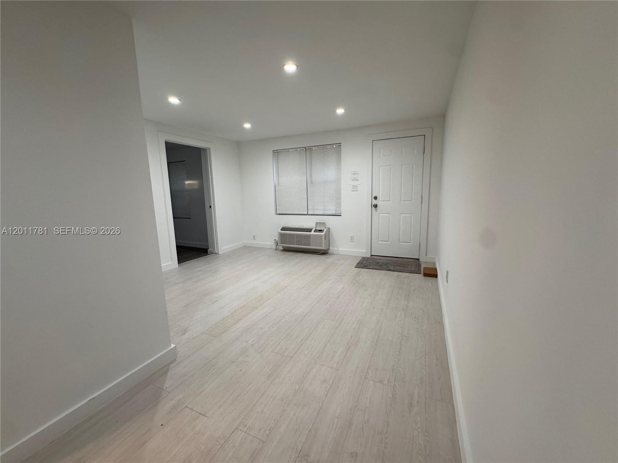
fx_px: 250
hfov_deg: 102.1
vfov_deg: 85.7
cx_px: 309
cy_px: 232
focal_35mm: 14
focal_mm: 2.22
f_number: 2.2
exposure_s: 1/120
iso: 250
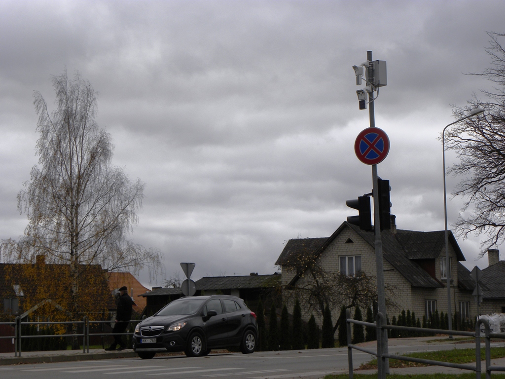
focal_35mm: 85
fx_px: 1240
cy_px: 190
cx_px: 252
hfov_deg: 23.0
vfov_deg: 17.4
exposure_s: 1/204
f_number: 4
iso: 64
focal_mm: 15.1
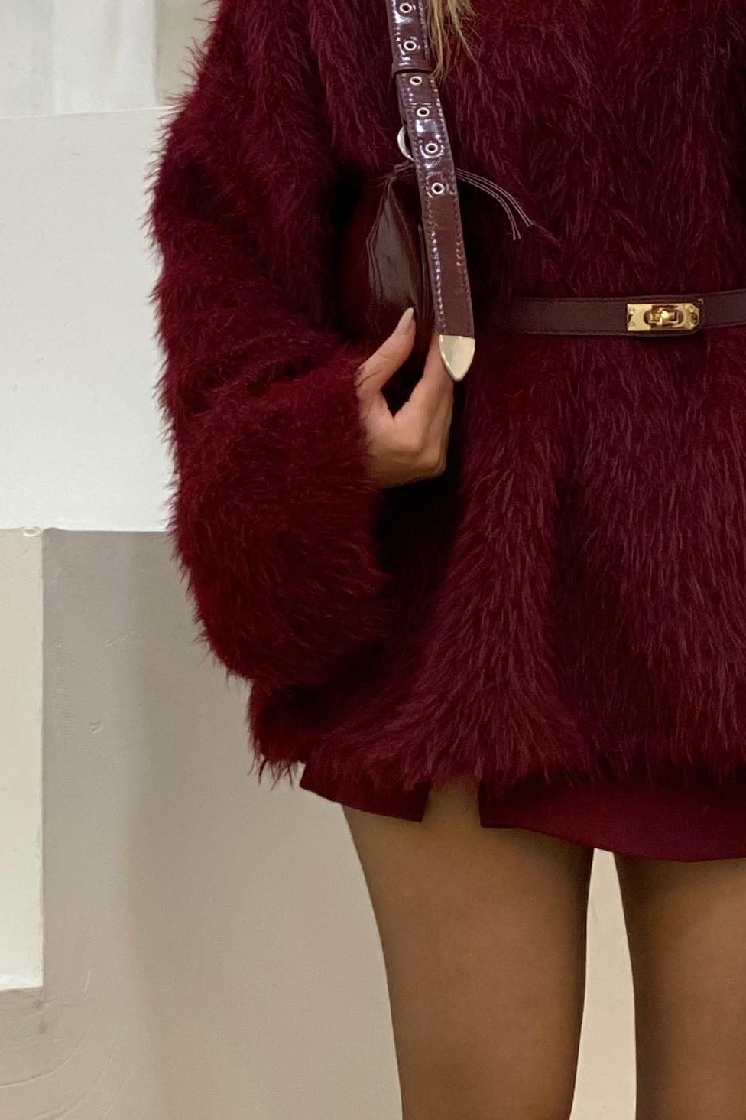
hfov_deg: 9.2
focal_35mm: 149
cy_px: 678
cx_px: 523
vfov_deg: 13.8
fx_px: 4631
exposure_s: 1/100
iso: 100
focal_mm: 6
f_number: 2
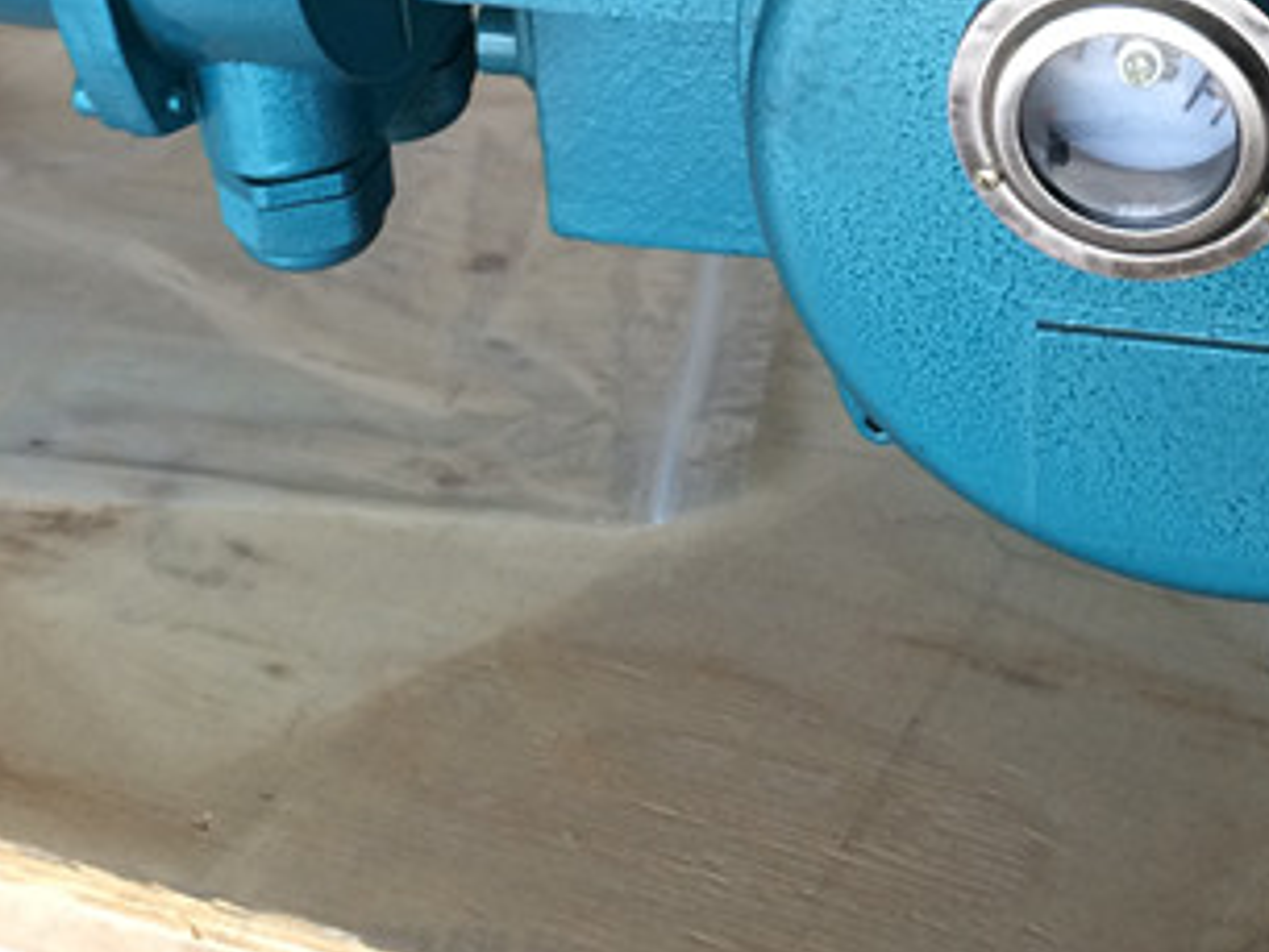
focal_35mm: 76
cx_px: 1057
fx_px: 2787
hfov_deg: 25.1
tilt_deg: -25.1
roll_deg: -1.9
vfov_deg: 18.4
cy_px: -191
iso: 40
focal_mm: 4.15
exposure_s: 1/30
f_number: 2.2
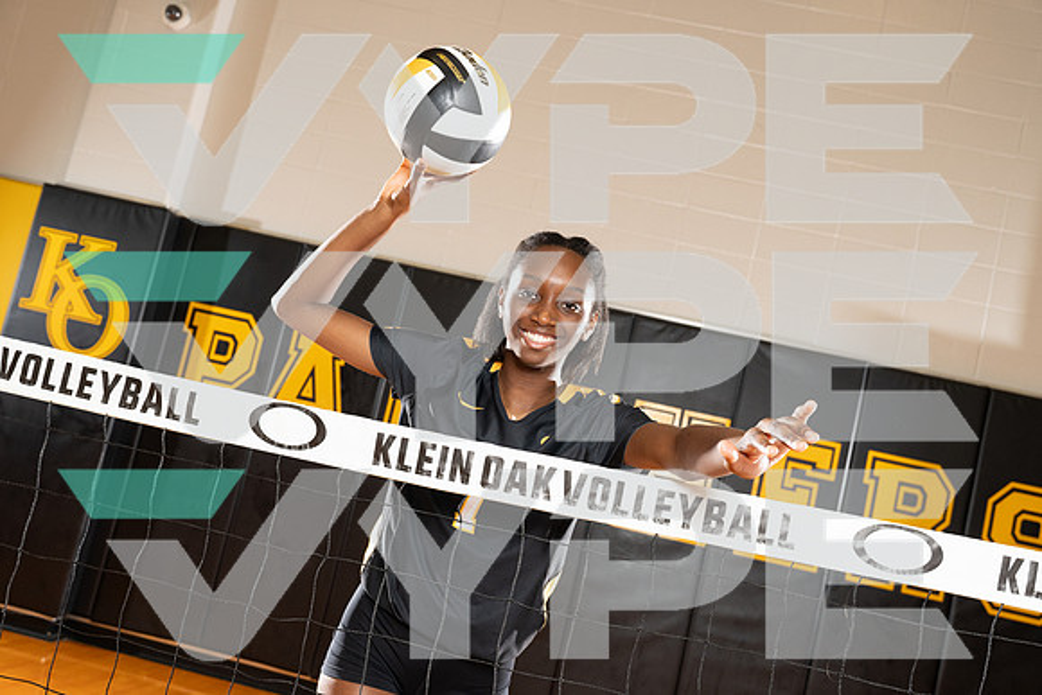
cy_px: 348
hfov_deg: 49.5
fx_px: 1129
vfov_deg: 34.2
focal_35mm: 39
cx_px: 521
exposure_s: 1/250
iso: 1250
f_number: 5.6
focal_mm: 39
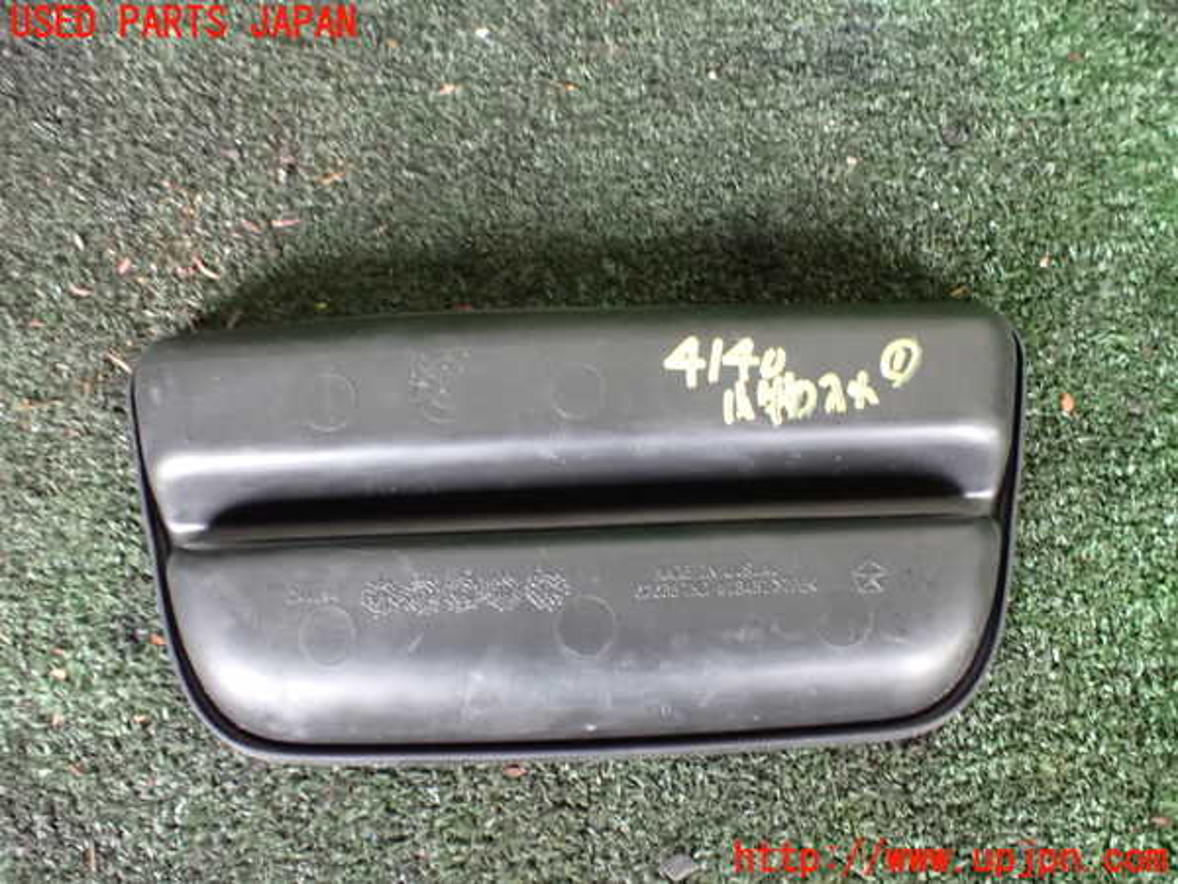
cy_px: 442
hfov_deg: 60.0
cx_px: 589
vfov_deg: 46.8
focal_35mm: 30
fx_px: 1021
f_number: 2.3
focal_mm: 5.4
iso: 1250
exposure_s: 1/30
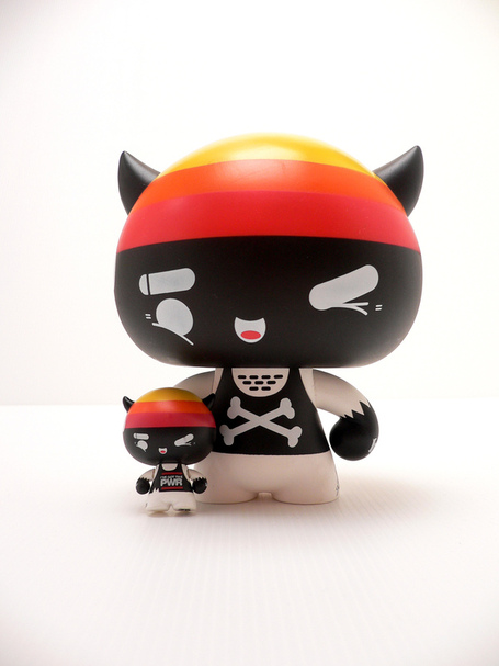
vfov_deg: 52.6
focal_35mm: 35
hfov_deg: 40.7
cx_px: 250
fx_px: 673
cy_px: 333
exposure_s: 1/60
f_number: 2.8
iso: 80
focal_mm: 5.8
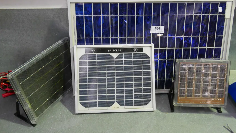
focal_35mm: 35
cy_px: 57
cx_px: 118
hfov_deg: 56.6
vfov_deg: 33.7
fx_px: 219
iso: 3200
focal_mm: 16
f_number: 4
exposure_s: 1/80
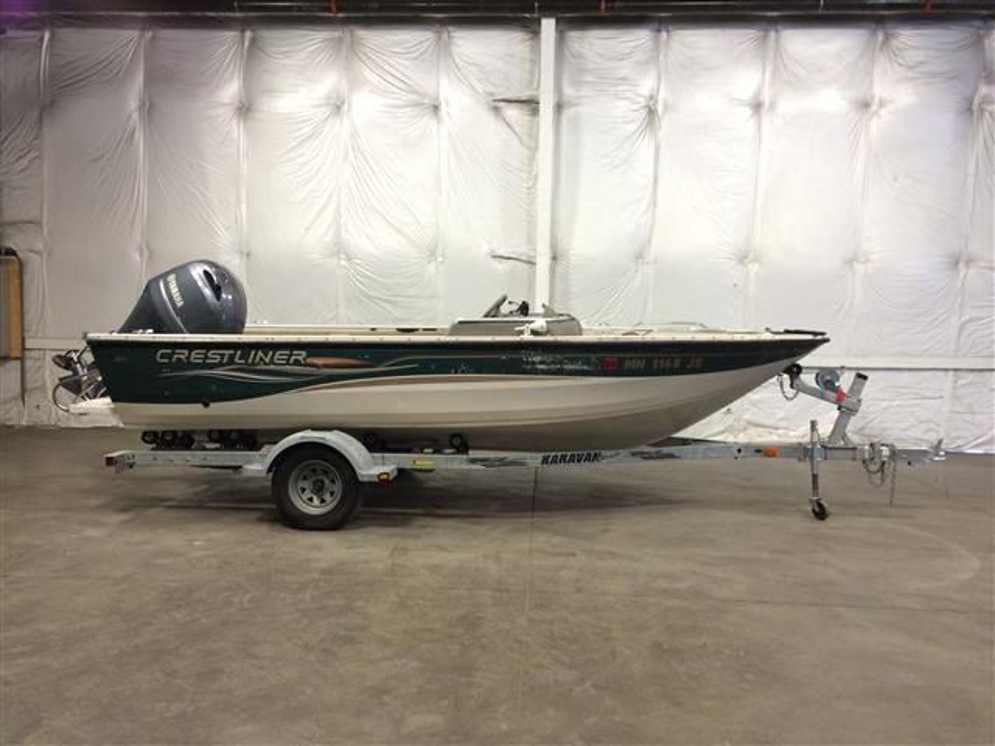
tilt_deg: -6.2
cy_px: 373
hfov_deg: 61.7
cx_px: 498
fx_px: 834
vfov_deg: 48.2
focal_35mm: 29
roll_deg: -0.1
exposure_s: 1/30
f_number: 2.2
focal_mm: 4.15
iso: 80
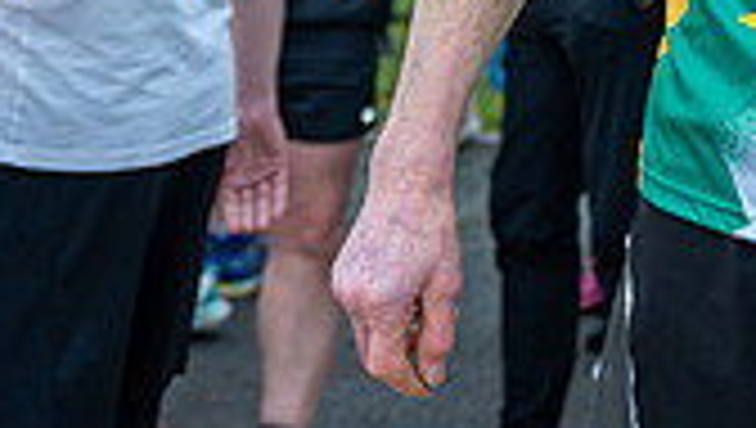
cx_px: 904
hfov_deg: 12.6
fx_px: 3332
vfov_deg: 7.2
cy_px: -277
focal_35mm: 166
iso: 100
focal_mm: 46
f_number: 4
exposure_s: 1/200
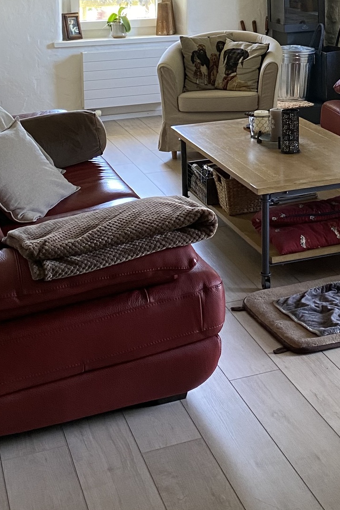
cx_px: 349
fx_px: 907
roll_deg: -0.1
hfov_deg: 20.5
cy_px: 7
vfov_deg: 29.5
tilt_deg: -4.1
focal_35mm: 64
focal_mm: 4.25
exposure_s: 1/60
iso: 160
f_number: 1.8
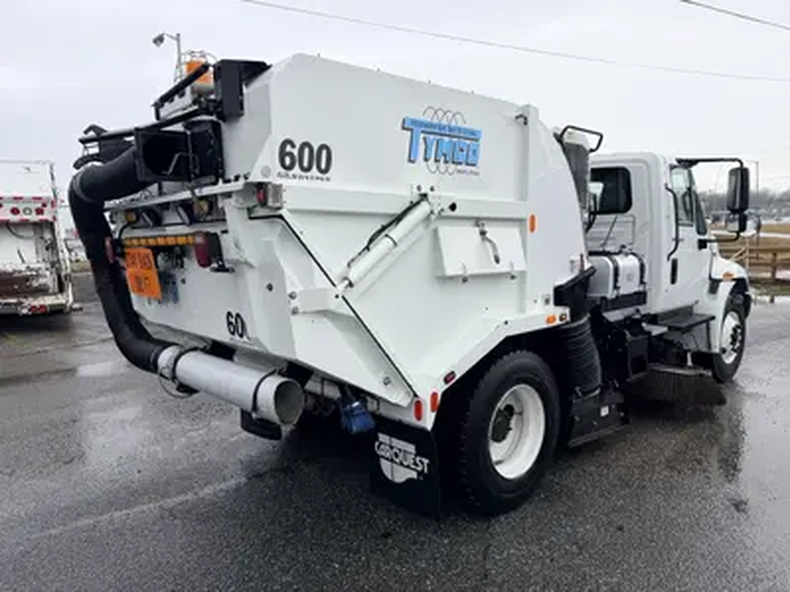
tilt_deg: -7.6
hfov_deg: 71.6
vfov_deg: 56.8
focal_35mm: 24
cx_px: 395
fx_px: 548
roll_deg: +2.6
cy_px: 296
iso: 80
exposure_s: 1/1046
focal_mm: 6.76
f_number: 1.78
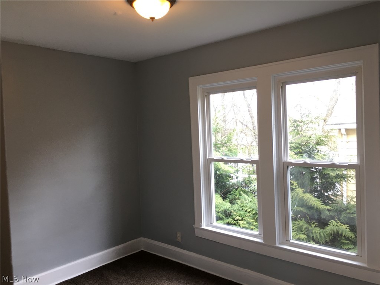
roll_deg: +1.4
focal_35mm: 29
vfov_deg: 48.2
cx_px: 190
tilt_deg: -0.6
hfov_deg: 61.7
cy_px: 142
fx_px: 318
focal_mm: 4.15
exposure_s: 1/30
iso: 25
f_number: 2.2
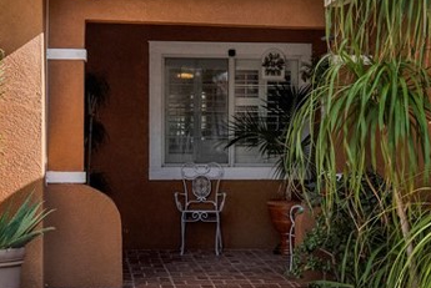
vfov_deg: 15.9
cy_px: 131
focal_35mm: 86
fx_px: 1031
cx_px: 251
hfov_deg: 23.6
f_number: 5
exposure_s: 1/8000
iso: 400
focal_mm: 29
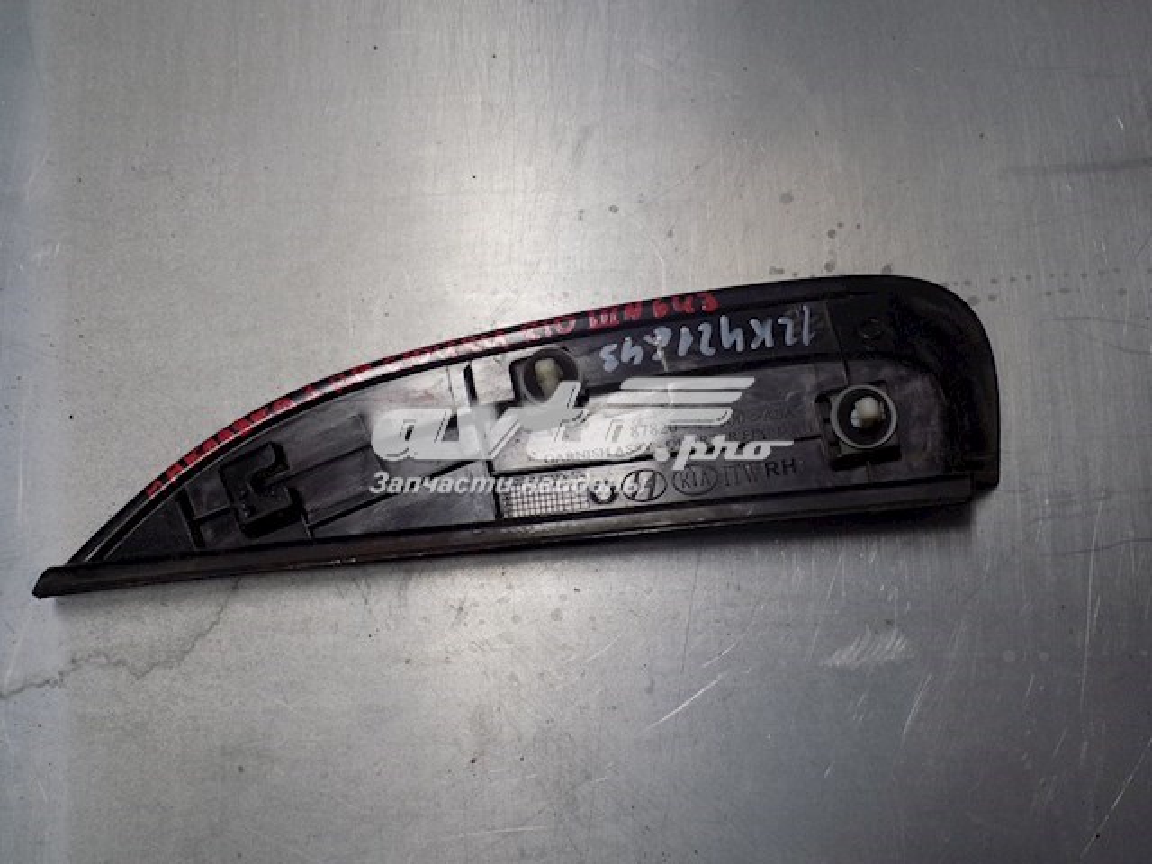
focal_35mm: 41
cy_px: 432
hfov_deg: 45.8
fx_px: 1364
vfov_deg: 35.1
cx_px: 576
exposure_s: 1/30
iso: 125
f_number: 3.6
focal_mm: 7.3
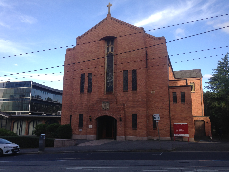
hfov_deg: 55.4
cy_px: 86
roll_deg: -0.8
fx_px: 218
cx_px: 114
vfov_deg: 42.9
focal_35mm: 33
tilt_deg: +10.1
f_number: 2.4
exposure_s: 1/623
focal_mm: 4.12
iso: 50
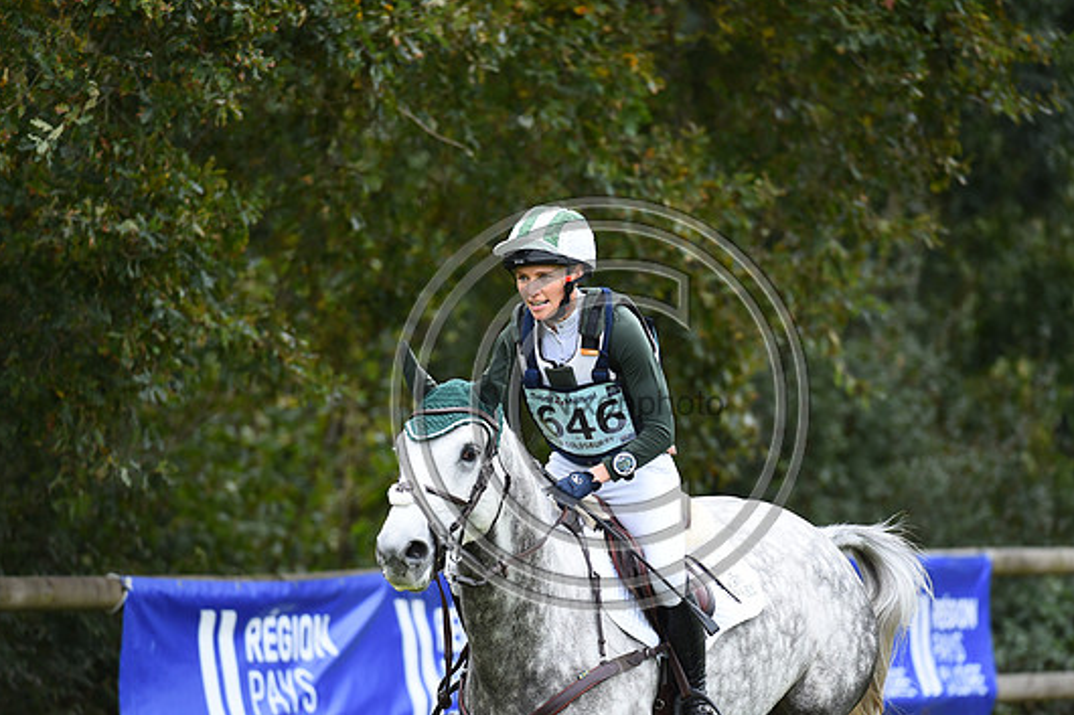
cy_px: 377
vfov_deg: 4.2
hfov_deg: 6.3
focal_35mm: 328
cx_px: 578
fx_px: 9782
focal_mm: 300
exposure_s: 1/1250
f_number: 4.5
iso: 1400
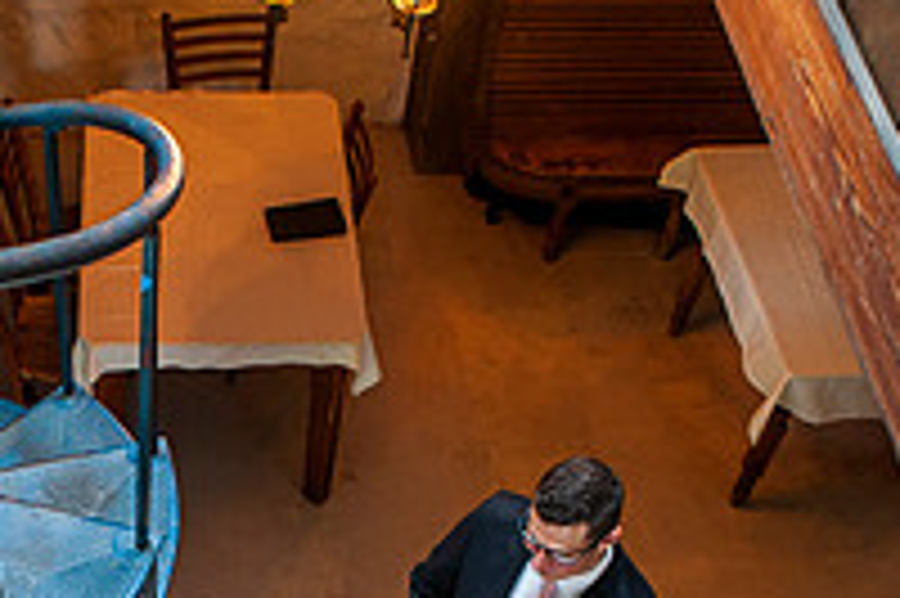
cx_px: 117
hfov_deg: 33.0
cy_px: 733
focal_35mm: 58
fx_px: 1449
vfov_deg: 21.5
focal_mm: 20
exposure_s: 1/50
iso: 1000
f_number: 2.8
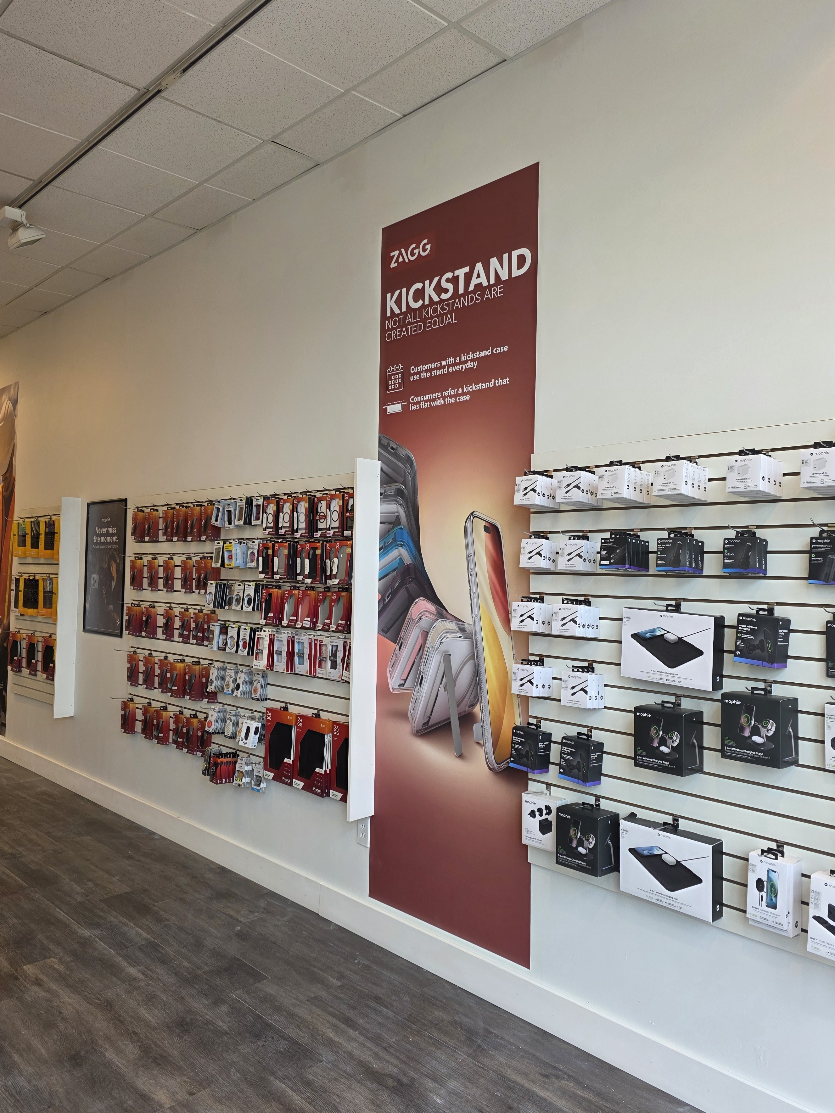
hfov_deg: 53.1
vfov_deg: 67.3
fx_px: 836
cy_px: 542
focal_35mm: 26
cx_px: 403
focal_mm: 6.3
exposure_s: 1/120
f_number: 1.7
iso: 50
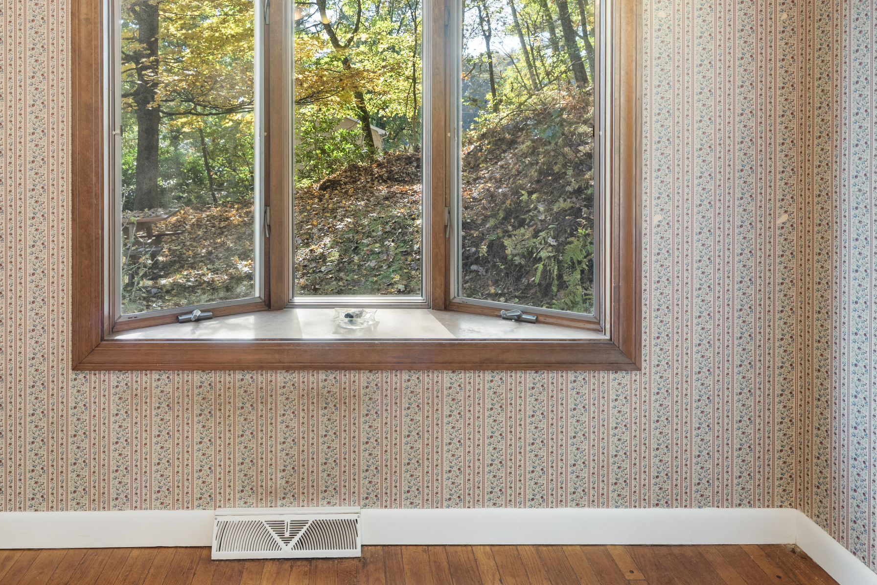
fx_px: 585
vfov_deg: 51.4
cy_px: 162
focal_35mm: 24
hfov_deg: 73.0
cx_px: 356
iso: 800
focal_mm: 14
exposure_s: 1/1.25
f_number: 8
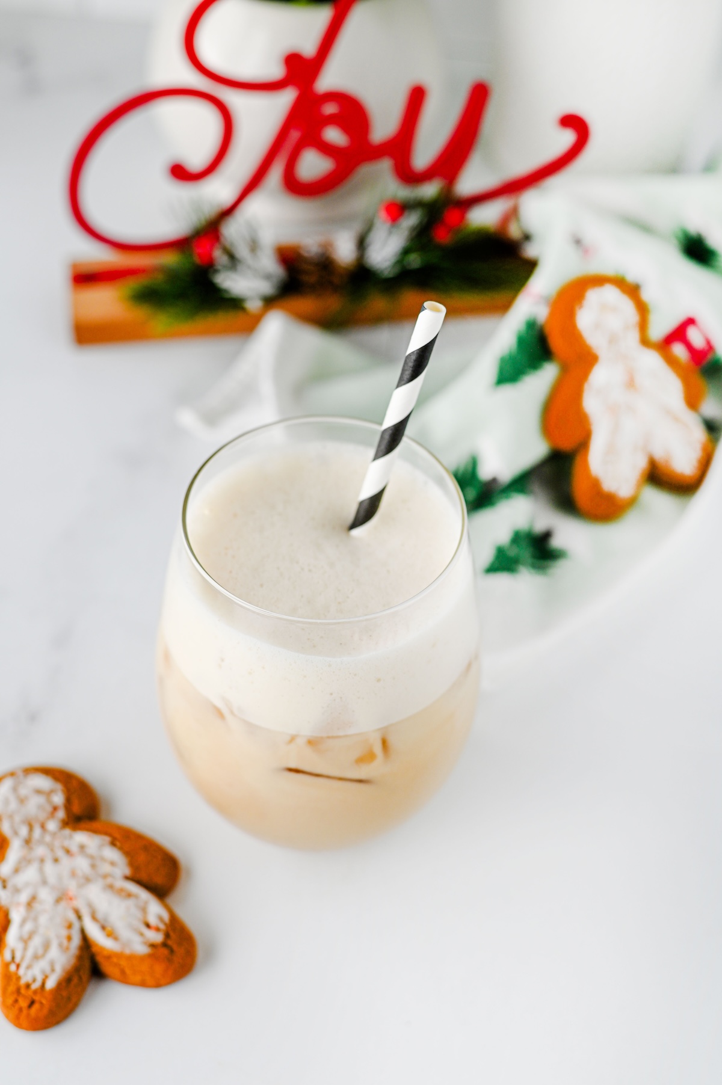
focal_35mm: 50
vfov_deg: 39.6
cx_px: 361
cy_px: 542
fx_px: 1506
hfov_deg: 27.0
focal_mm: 50
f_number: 4.5
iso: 250
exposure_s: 1/100
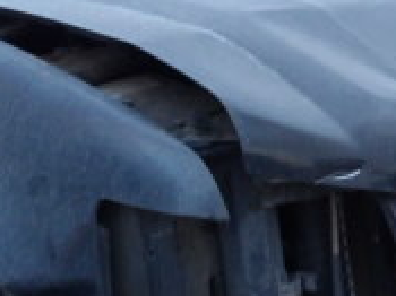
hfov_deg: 22.3
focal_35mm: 88
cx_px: 177
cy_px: 210
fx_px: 1006
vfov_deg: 16.7
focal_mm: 4.3
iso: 371
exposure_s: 1/17
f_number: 3.2
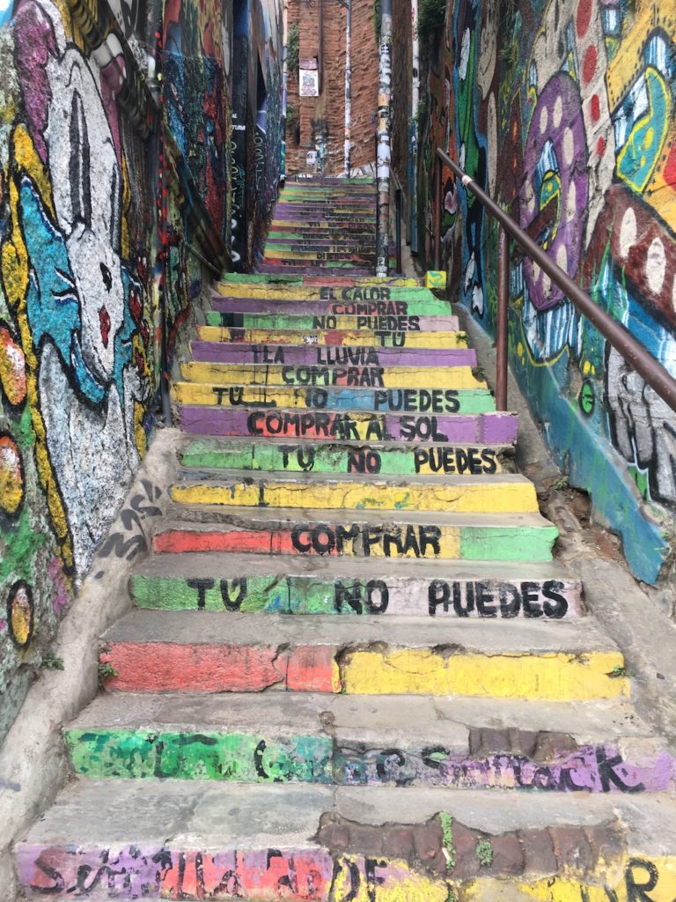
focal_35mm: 29
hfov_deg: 48.2
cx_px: 338
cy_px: 451
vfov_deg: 61.7
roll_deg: -0.9
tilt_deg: +1.3
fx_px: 755
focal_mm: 4.15
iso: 32
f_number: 2.2
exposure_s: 1/100
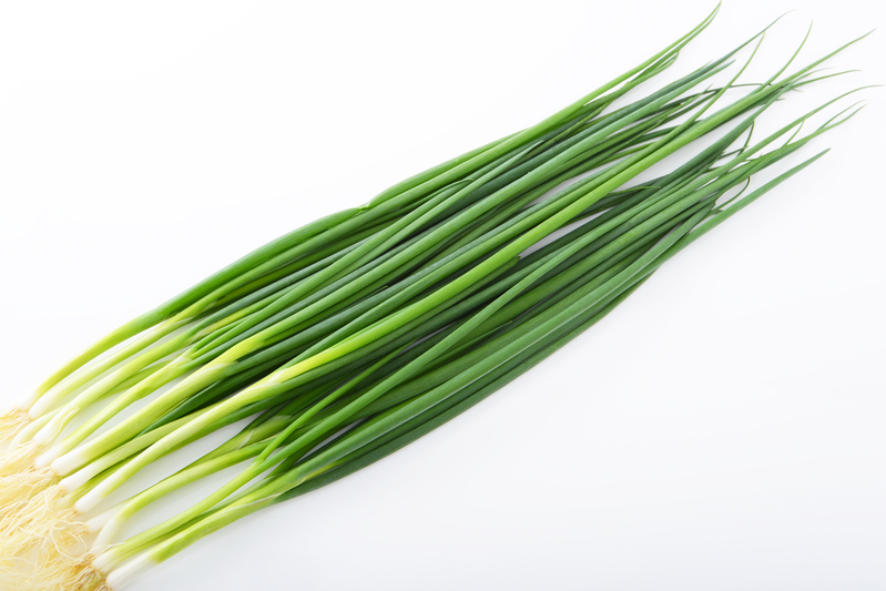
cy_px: 296
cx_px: 443
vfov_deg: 37.9
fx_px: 861
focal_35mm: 35
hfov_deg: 54.4
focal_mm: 35
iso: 100
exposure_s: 1/250
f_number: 11
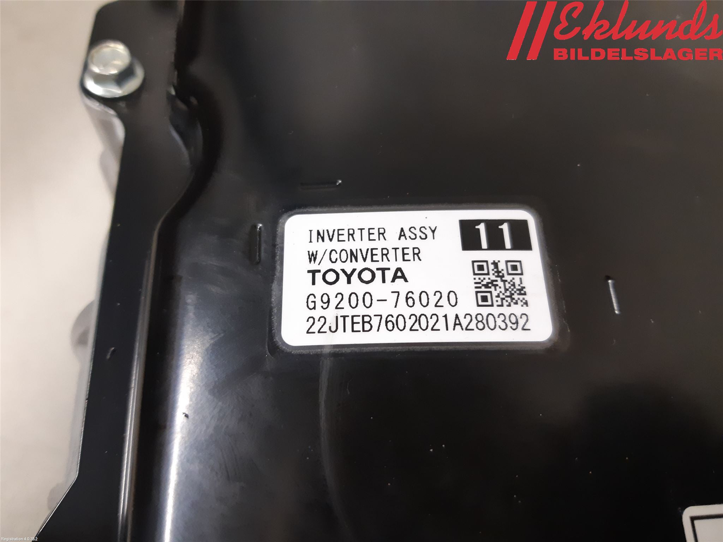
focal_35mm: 26
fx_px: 543
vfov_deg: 53.1
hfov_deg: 67.3
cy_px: 271
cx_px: 362
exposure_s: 1/50
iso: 250
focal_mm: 3.93
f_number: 1.7
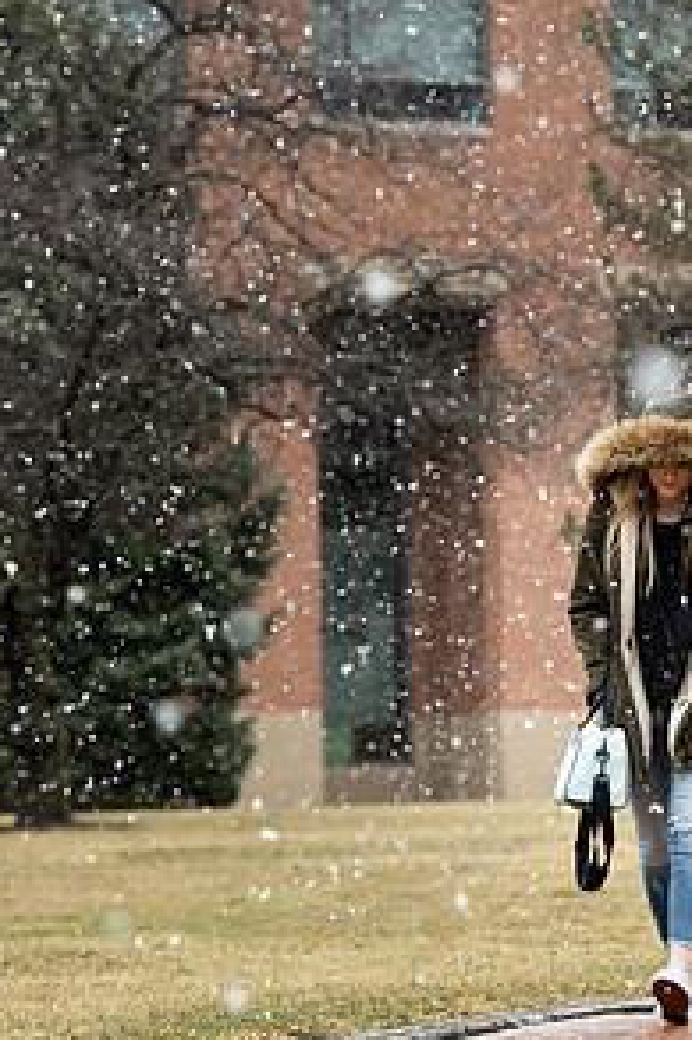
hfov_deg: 4.8
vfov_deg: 7.2
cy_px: 449
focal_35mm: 287
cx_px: 589
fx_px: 8284
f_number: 5.6
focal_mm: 145
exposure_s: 1/400
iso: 640
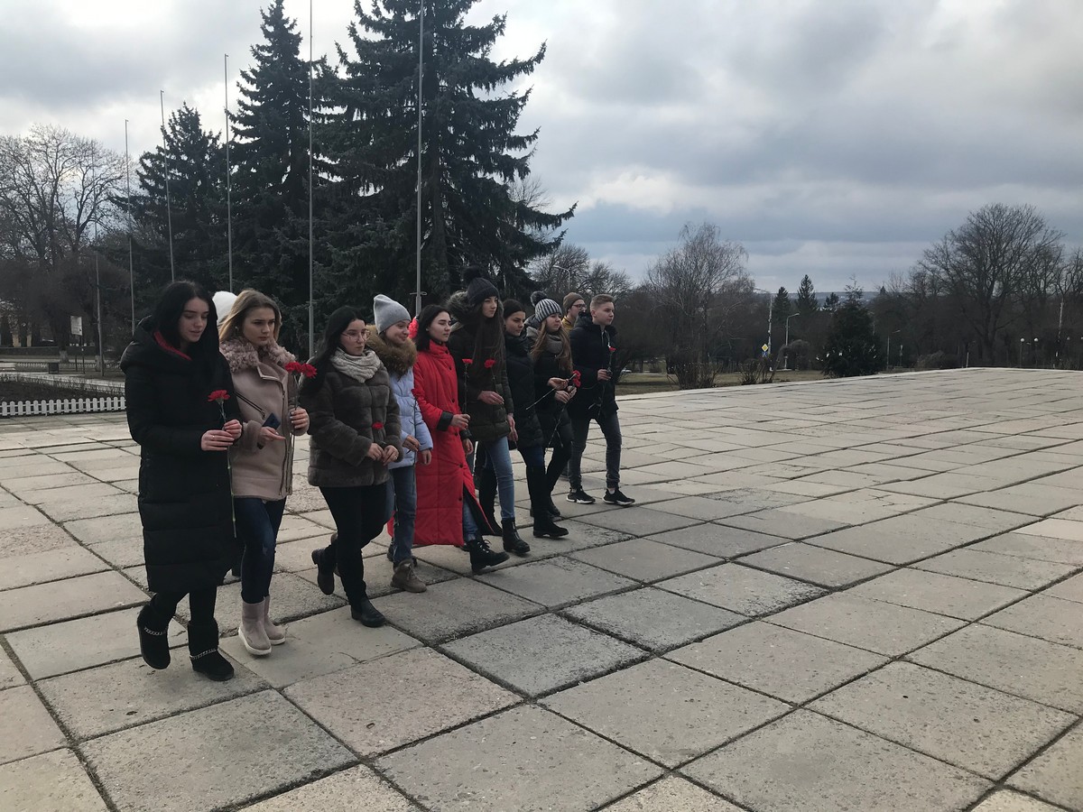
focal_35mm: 28
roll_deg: -1.7
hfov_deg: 63.4
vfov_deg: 49.7
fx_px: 876
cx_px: 542
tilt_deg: -6.8
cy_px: 406
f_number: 1.8
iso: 20
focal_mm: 3.99
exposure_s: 1/1681
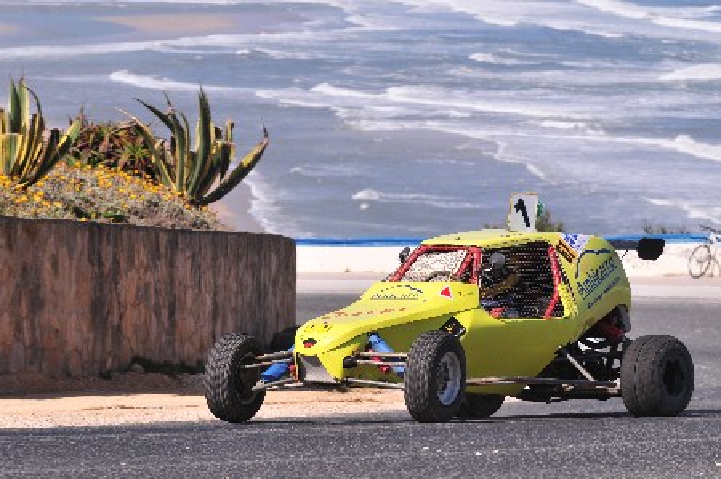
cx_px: 360
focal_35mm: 188
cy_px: 240
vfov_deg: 7.3
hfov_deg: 11.0
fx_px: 3751
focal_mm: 125
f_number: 6.3
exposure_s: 1/800
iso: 250
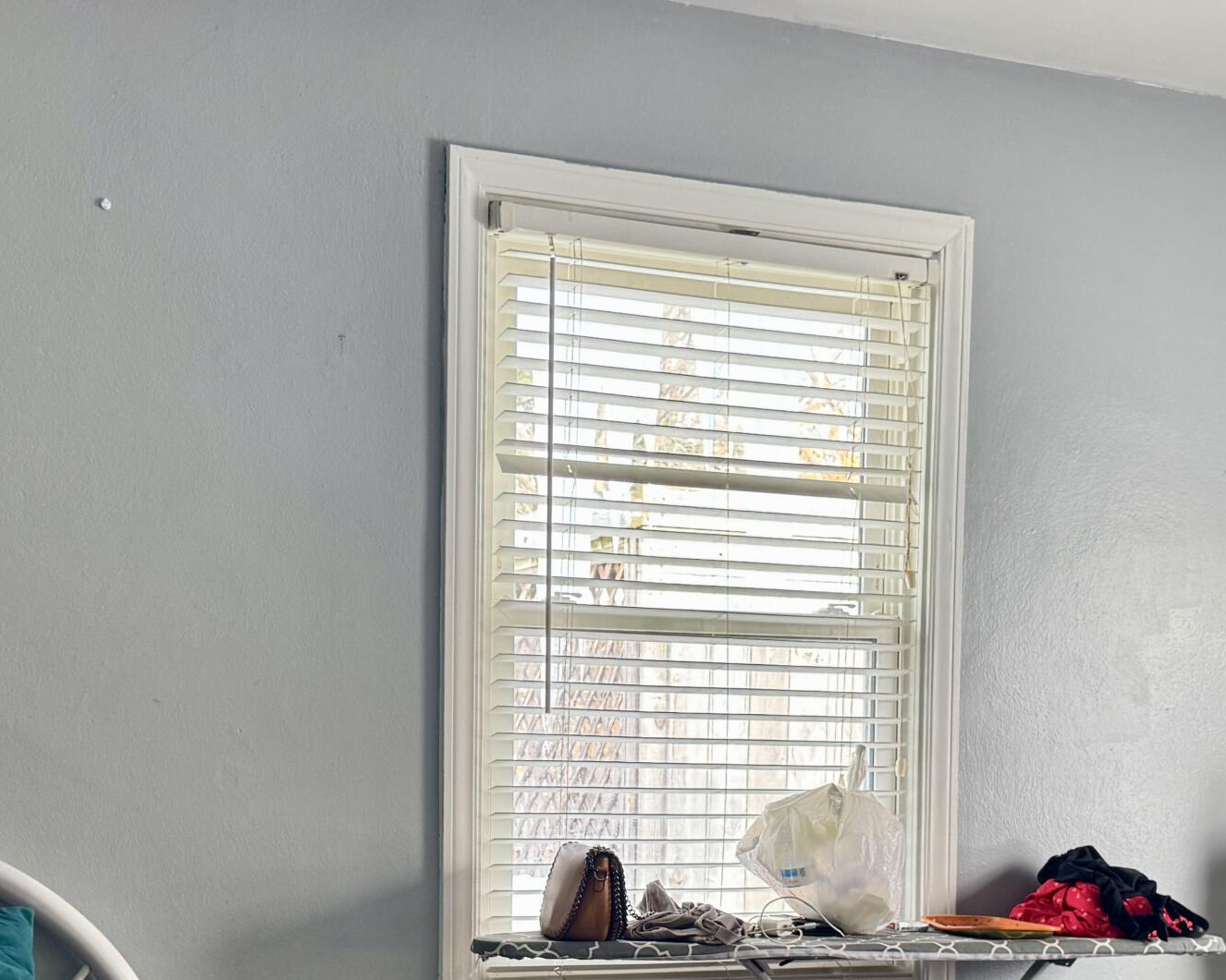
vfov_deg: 28.0
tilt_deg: -3.6
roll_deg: -0.8
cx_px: 595
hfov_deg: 35.4
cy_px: 800
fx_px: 1923
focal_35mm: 53
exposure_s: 1/121
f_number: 1.78
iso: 125
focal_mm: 6.76
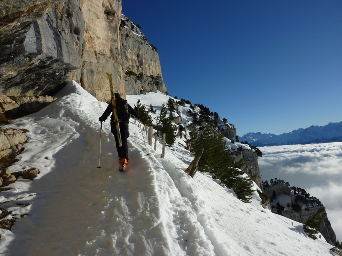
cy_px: 128
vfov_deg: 54.9
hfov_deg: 69.4
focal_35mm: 25
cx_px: 171
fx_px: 247
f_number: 10
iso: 80
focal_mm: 4.5
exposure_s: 1/200
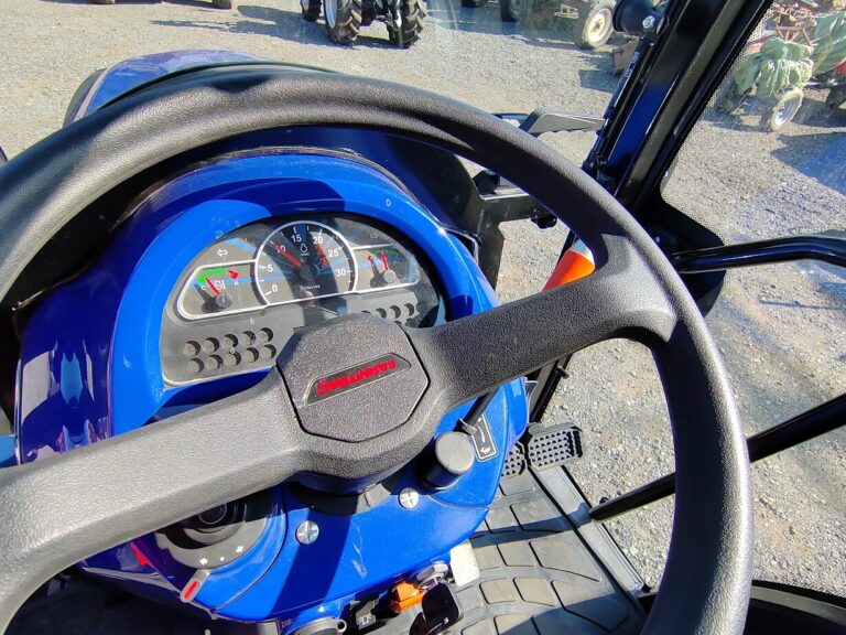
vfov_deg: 63.4
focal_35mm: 21
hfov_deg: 79.0
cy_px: 318
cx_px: 423
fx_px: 513
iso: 100
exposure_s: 1/320
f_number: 2.2
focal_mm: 2.16
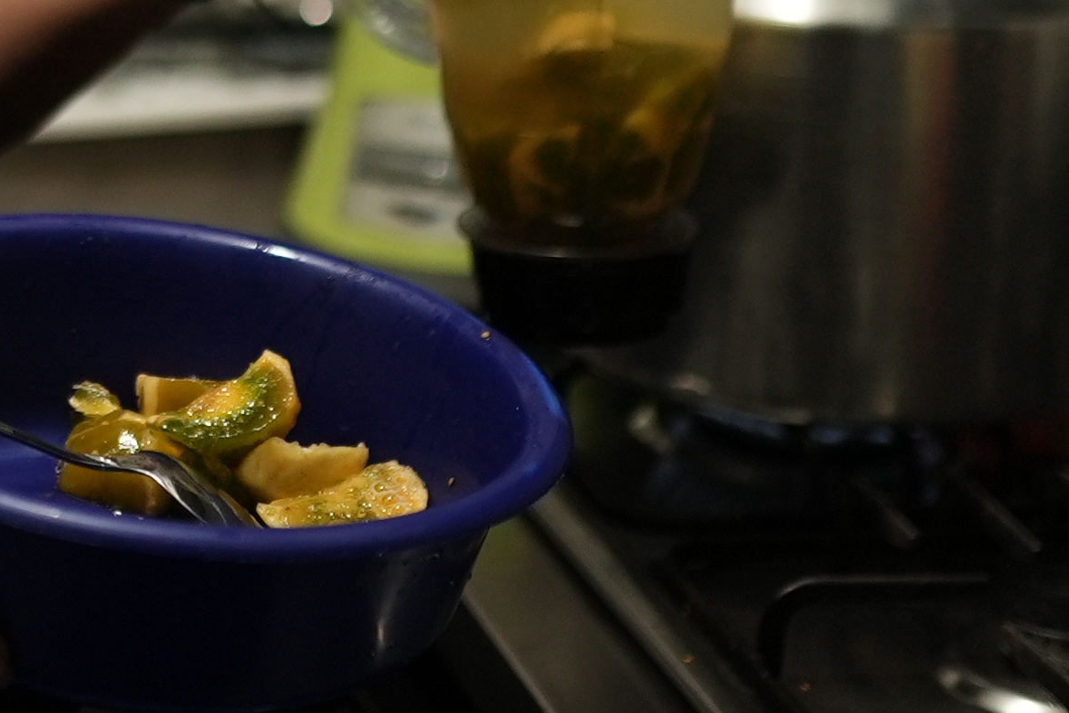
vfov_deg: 10.5
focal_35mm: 127
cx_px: -192
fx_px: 3772
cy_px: -284
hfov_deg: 15.6
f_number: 1.4
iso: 640
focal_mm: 35
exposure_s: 1/160
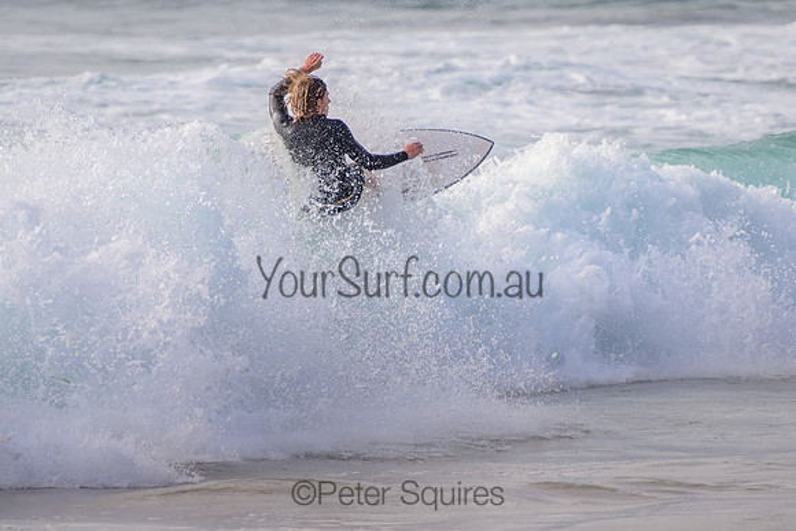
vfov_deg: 2.5
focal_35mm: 550
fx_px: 12167
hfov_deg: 3.7
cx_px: 407
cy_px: 253
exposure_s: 1/2000
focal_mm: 400
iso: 320
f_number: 5.6
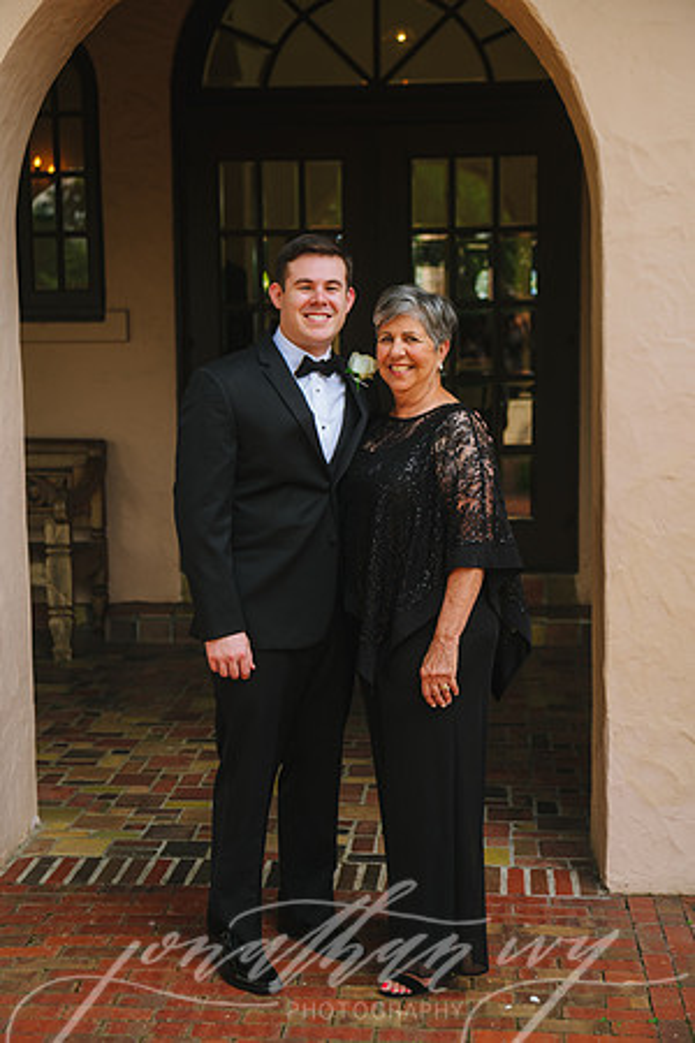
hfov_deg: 23.4
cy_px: 522
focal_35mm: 58
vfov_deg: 34.5
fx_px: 1679
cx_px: 348
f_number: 4
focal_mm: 58
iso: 250
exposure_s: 1/320
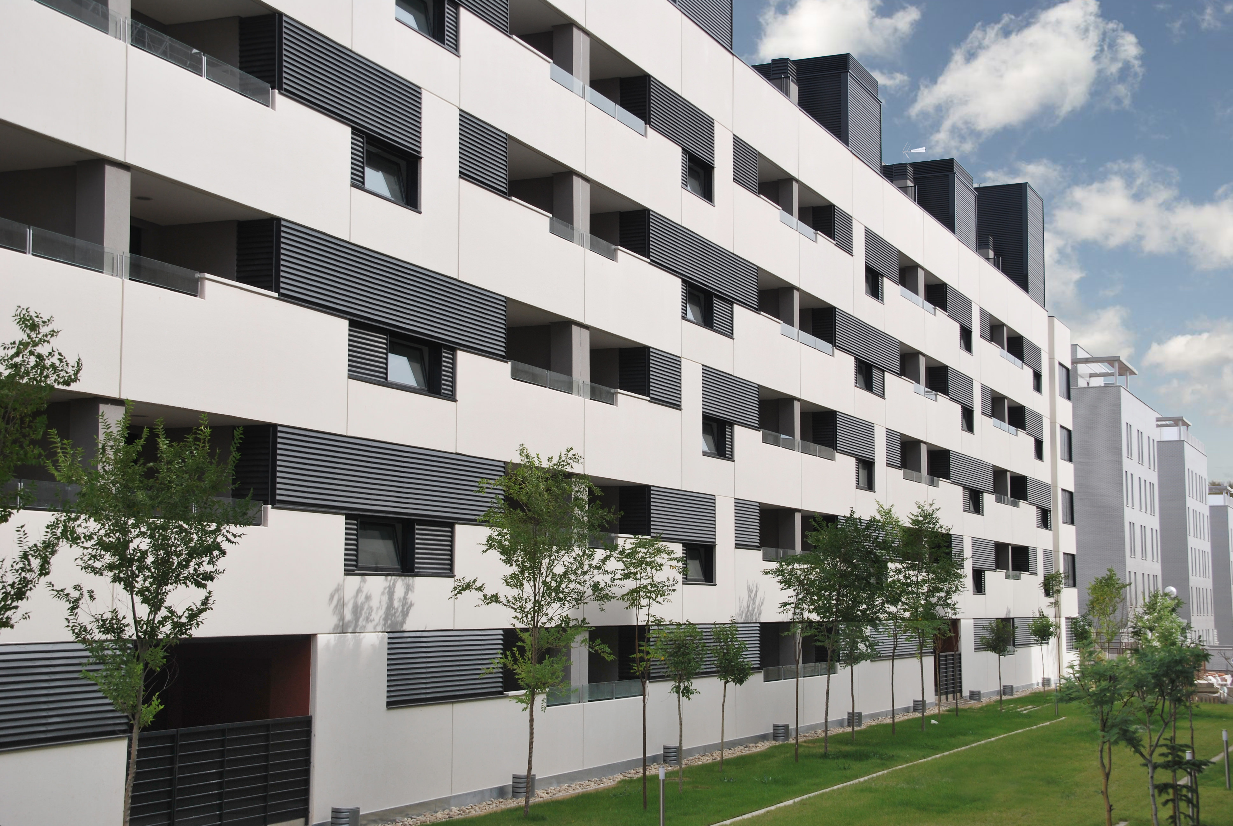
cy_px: 413
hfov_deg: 38.8
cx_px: 616
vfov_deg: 26.6
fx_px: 1749
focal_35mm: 51
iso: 100
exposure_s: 1/250
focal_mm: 34
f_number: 8
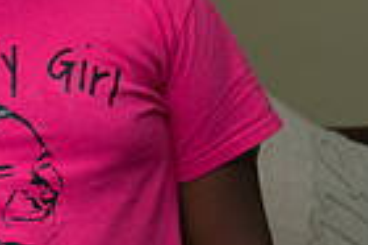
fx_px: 2716
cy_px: 80
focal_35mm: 266
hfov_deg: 7.4
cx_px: -389
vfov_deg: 5.2
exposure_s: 1/60
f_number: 6.3
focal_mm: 64
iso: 640
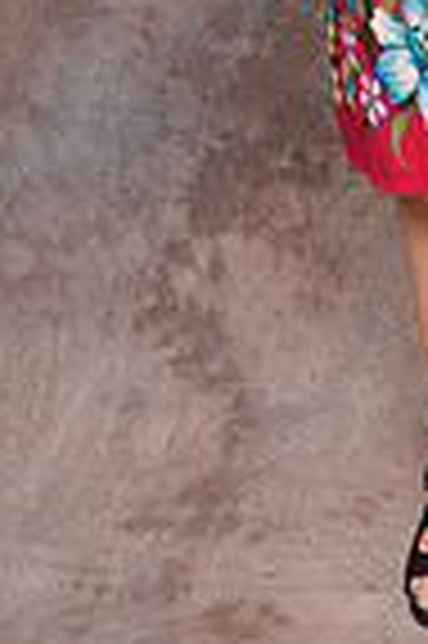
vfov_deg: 12.7
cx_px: 635
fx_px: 2718
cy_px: -365
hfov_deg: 8.8
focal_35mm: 152
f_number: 5.6
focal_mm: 25
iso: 200
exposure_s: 1/60
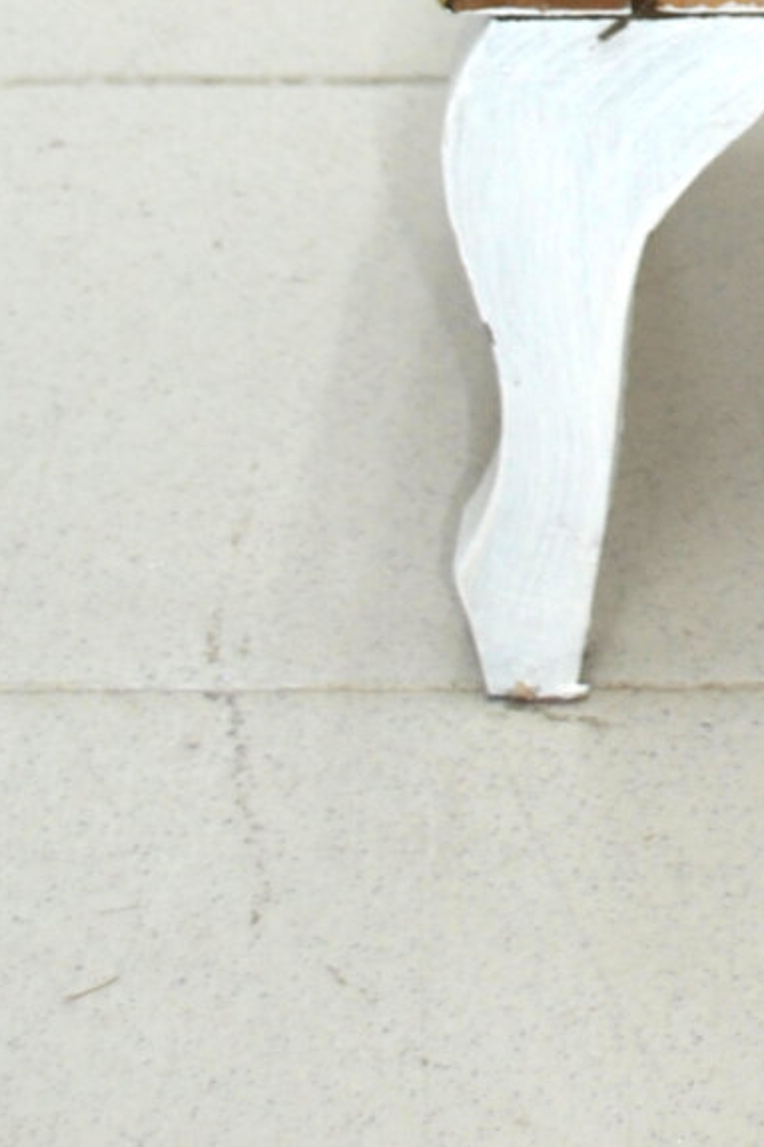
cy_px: -1039
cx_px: 1558
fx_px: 5542
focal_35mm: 174
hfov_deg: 7.5
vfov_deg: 10.9
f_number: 4.2
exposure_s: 1/15
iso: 200
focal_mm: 26
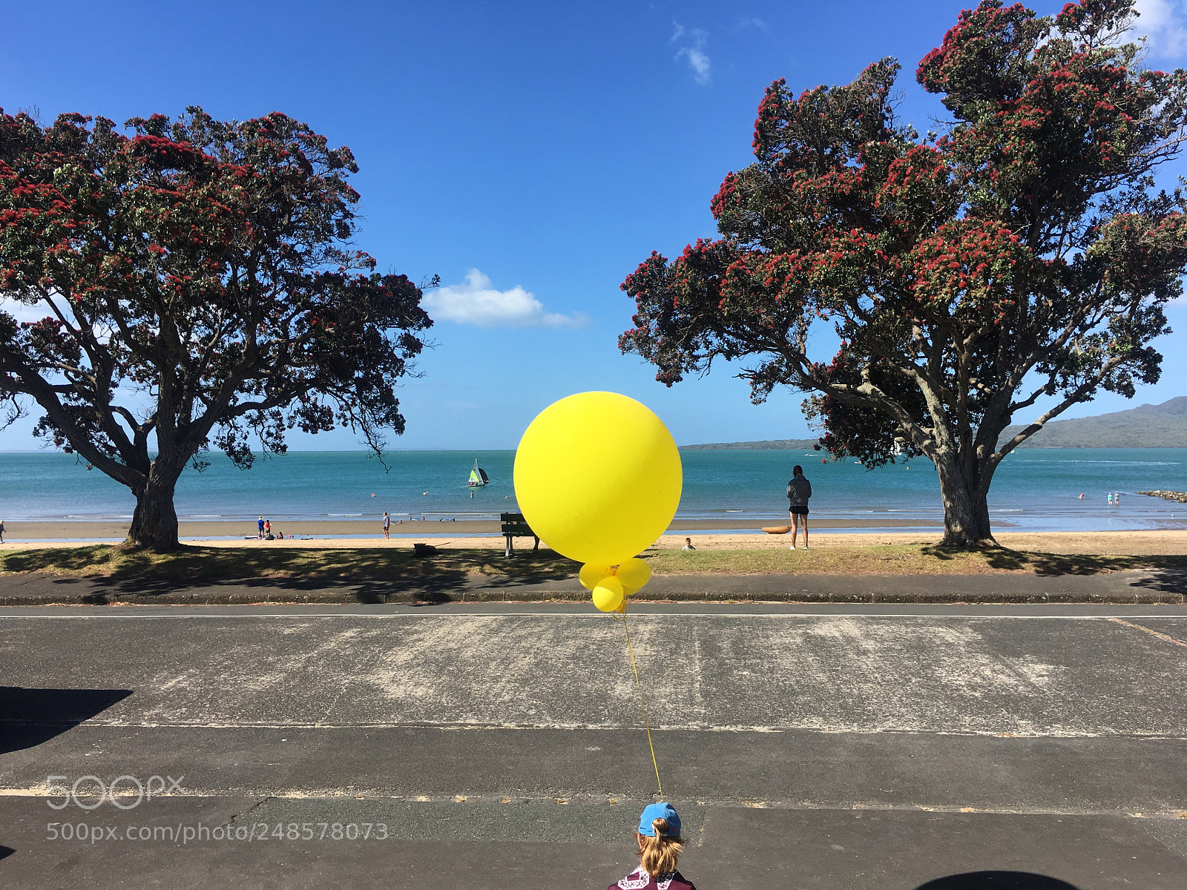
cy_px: 445
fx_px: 994
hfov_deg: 61.7
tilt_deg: -0.6
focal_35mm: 29
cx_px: 594
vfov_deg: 48.2
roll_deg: +0.7
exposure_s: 1/1570
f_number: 2.2
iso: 25
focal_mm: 4.15
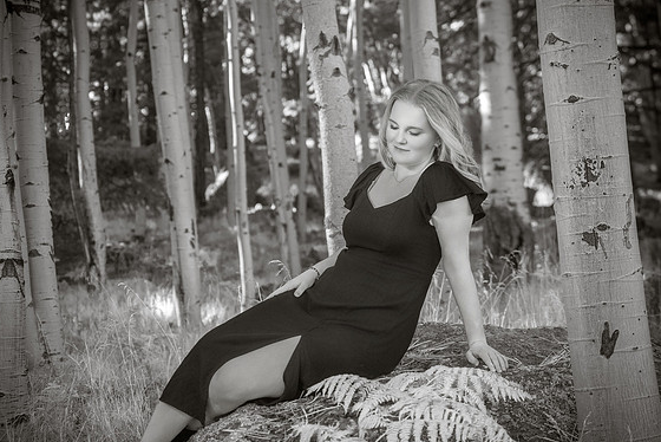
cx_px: 325
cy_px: 228
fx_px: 1598
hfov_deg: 23.4
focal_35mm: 87
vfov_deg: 15.7
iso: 640
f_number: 5.6
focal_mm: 84
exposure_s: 1/160
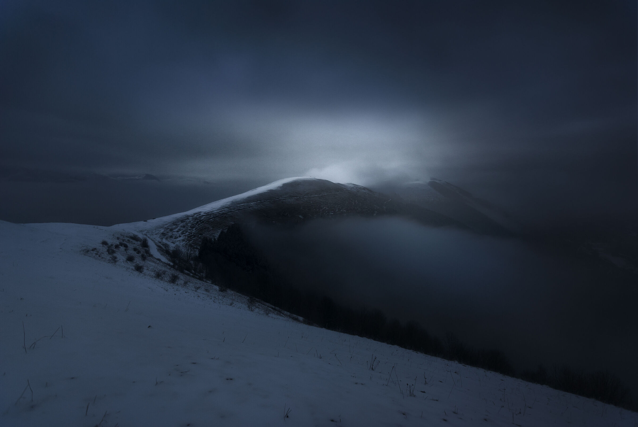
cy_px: 214
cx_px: 319
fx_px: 293
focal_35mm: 16
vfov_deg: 72.2
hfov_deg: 94.9
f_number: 2.8
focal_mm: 11
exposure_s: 1/40
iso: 100
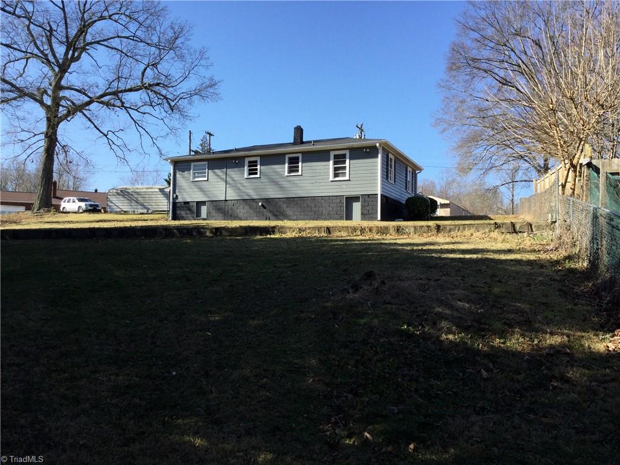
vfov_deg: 45.4
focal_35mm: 31
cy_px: 232
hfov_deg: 58.4
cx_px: 310
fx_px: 555
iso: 25
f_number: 2.4
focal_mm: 3.3
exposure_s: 1/721
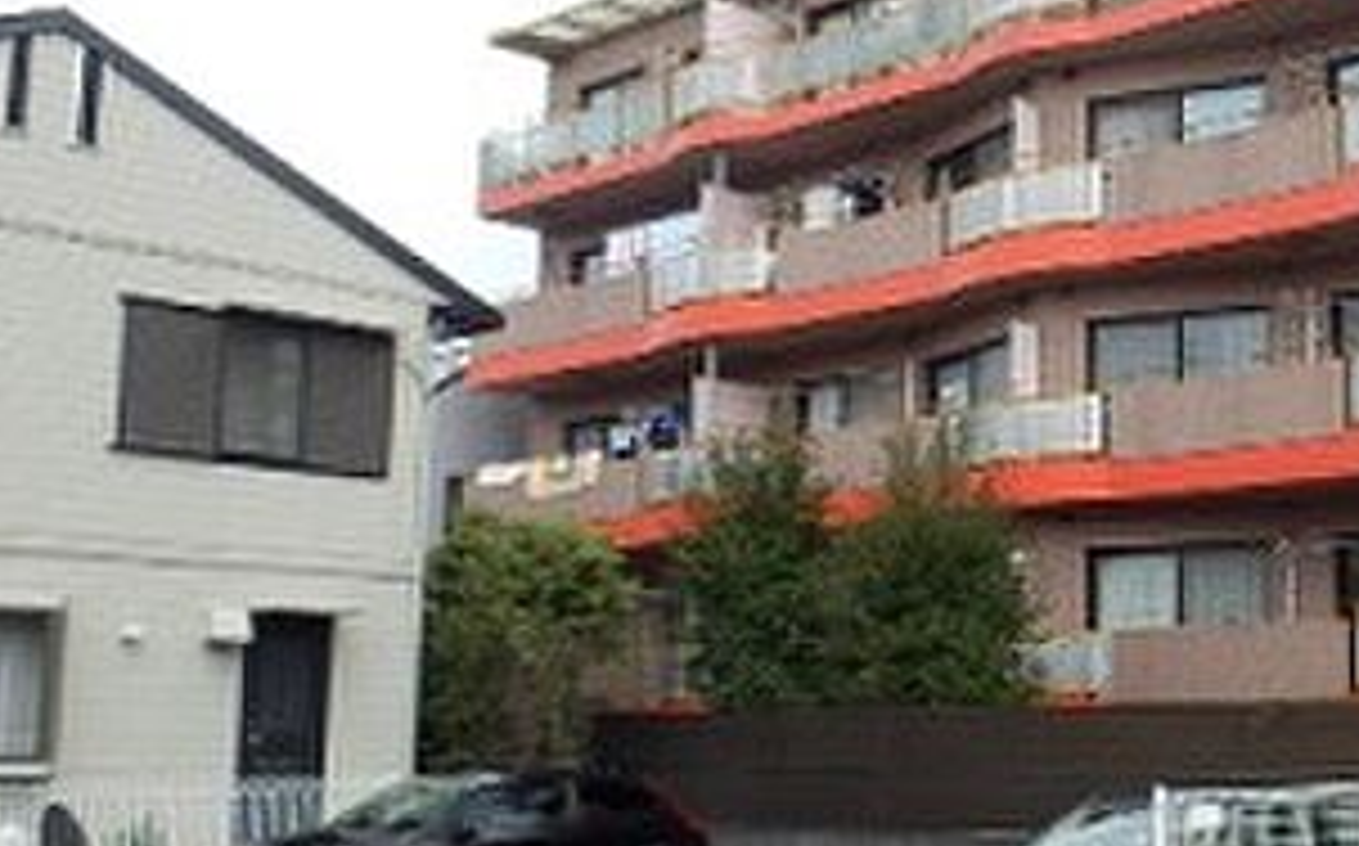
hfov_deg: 35.7
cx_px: 1184
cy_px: 450
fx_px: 1998
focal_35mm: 54
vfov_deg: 23.9
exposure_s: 1/640
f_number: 3
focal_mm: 4.2
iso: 80
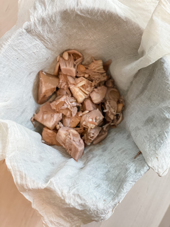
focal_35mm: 52
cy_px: 114
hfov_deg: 28.0
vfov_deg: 36.8
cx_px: 85
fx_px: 340
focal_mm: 6
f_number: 2
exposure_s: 1/120
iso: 200
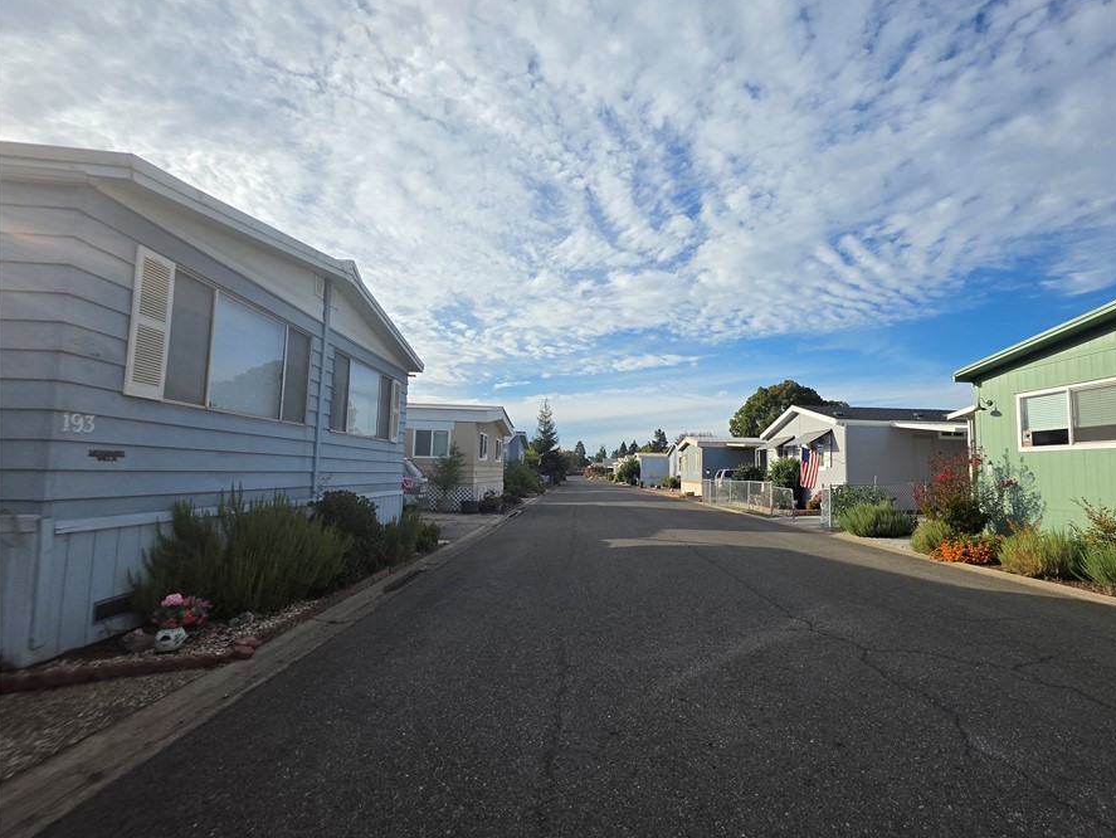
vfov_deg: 81.7
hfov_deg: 97.5
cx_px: 638
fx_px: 484
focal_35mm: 15
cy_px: 435
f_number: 1.9
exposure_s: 1/1910
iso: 40
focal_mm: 2.2
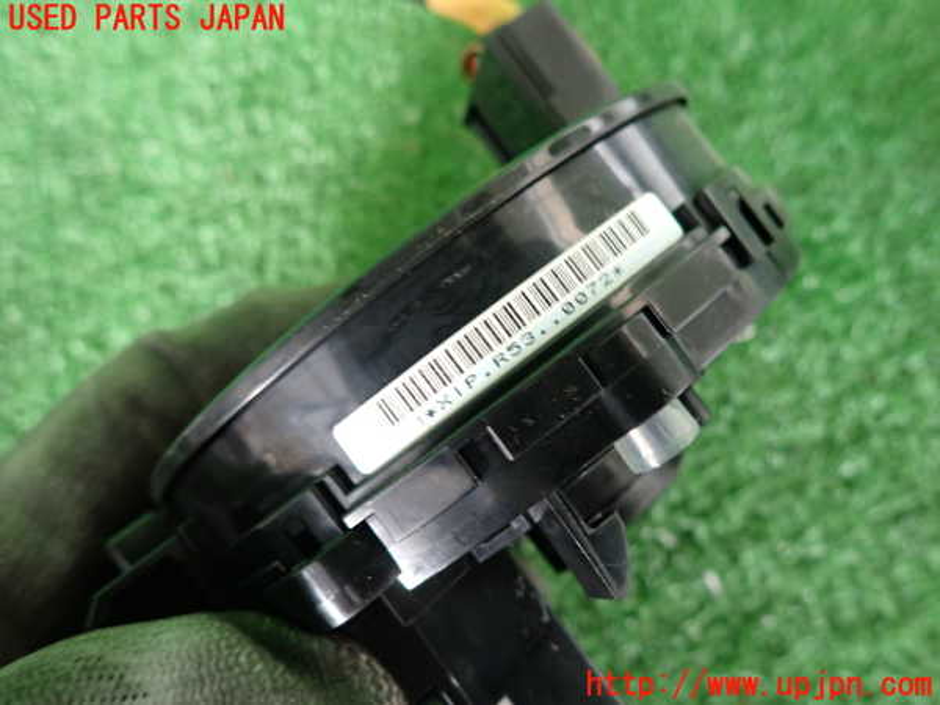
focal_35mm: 25
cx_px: 470
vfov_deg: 54.9
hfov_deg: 69.4
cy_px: 352
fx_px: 679
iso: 320
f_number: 2
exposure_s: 1/30
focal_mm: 4.5
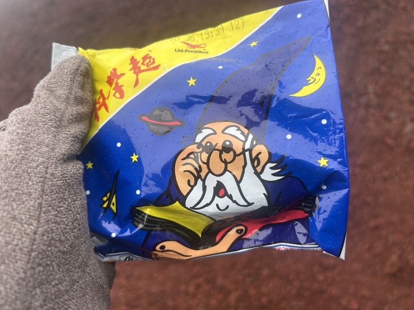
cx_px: 207
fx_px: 311
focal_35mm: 26
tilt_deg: -48.7
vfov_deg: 53.1
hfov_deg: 67.3
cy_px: 155
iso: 50
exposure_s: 1/982
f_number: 1.5
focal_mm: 5.7
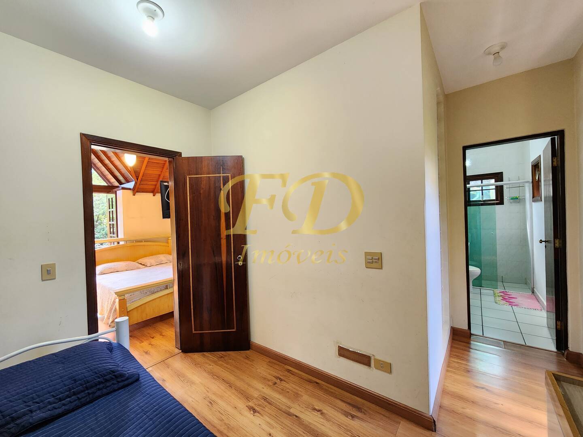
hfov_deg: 106.2
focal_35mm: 13
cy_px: 218
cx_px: 292
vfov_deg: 89.9
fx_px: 219
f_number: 2.2
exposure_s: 1/40
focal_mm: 2.2
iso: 400
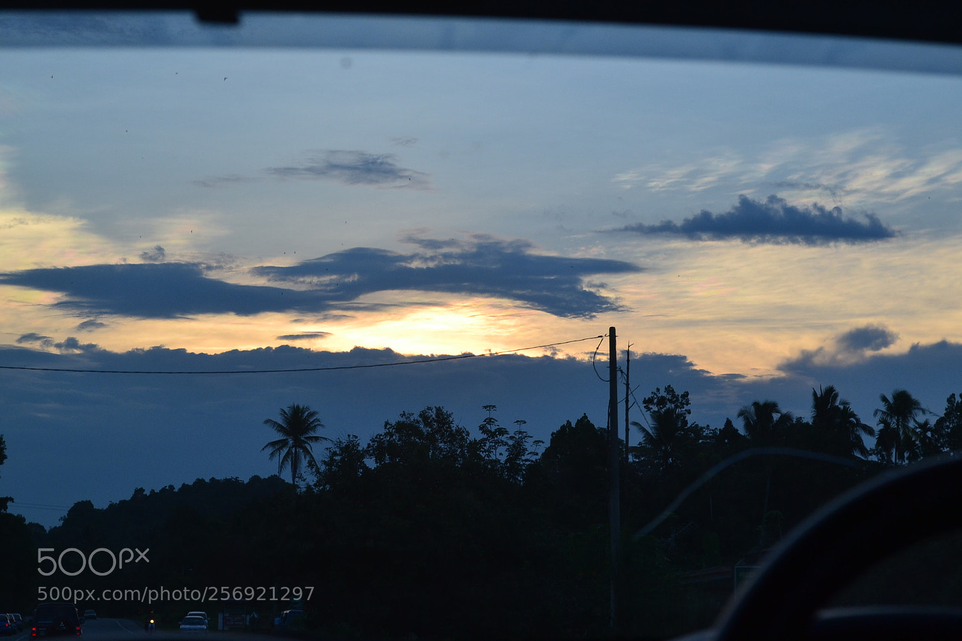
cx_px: 481
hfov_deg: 24.6
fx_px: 2204
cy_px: 320
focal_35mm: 82
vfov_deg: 16.5
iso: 400
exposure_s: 1/250
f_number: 10
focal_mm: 55
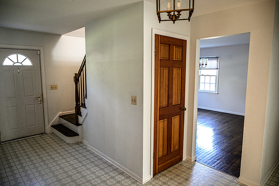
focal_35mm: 24
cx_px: 140
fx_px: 186
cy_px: 93
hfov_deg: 73.8
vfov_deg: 53.1
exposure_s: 1/80
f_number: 4
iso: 3200
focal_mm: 24
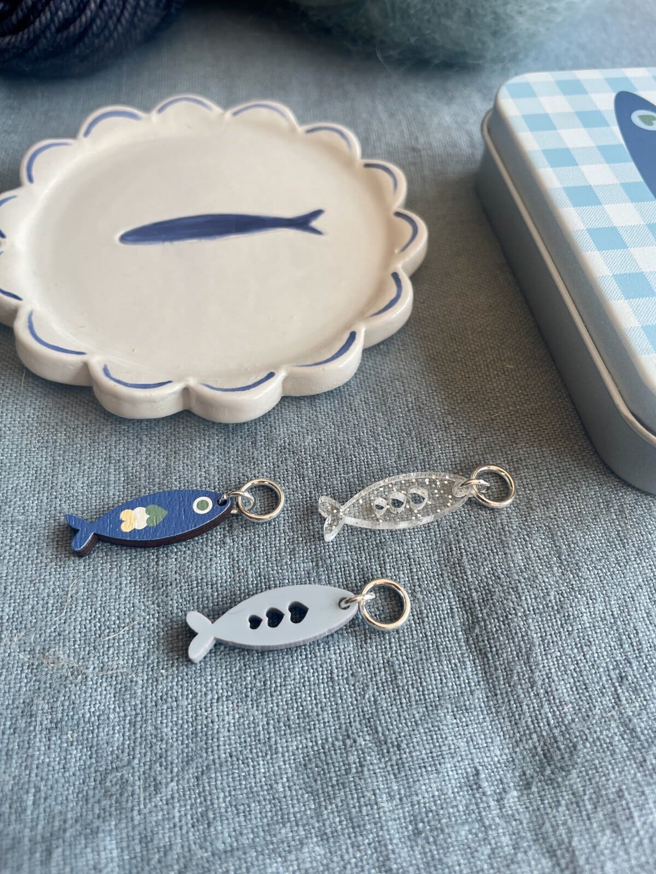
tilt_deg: -57.3
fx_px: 657
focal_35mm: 26
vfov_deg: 67.3
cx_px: 328
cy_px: 437
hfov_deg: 53.1
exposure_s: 1/121
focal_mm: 4.2
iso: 32
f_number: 1.6
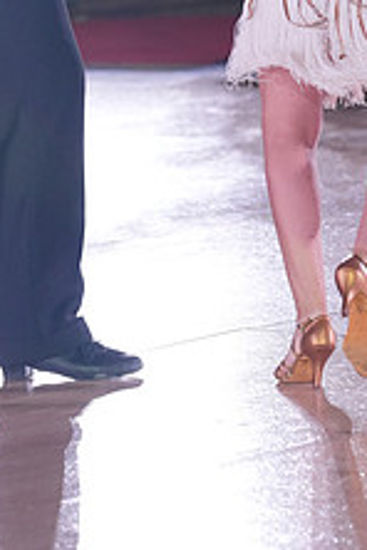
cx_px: 157
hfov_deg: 5.3
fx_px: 3991
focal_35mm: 261
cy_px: -134
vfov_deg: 7.8
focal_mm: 100
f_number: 4
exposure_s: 1/400
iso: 2000
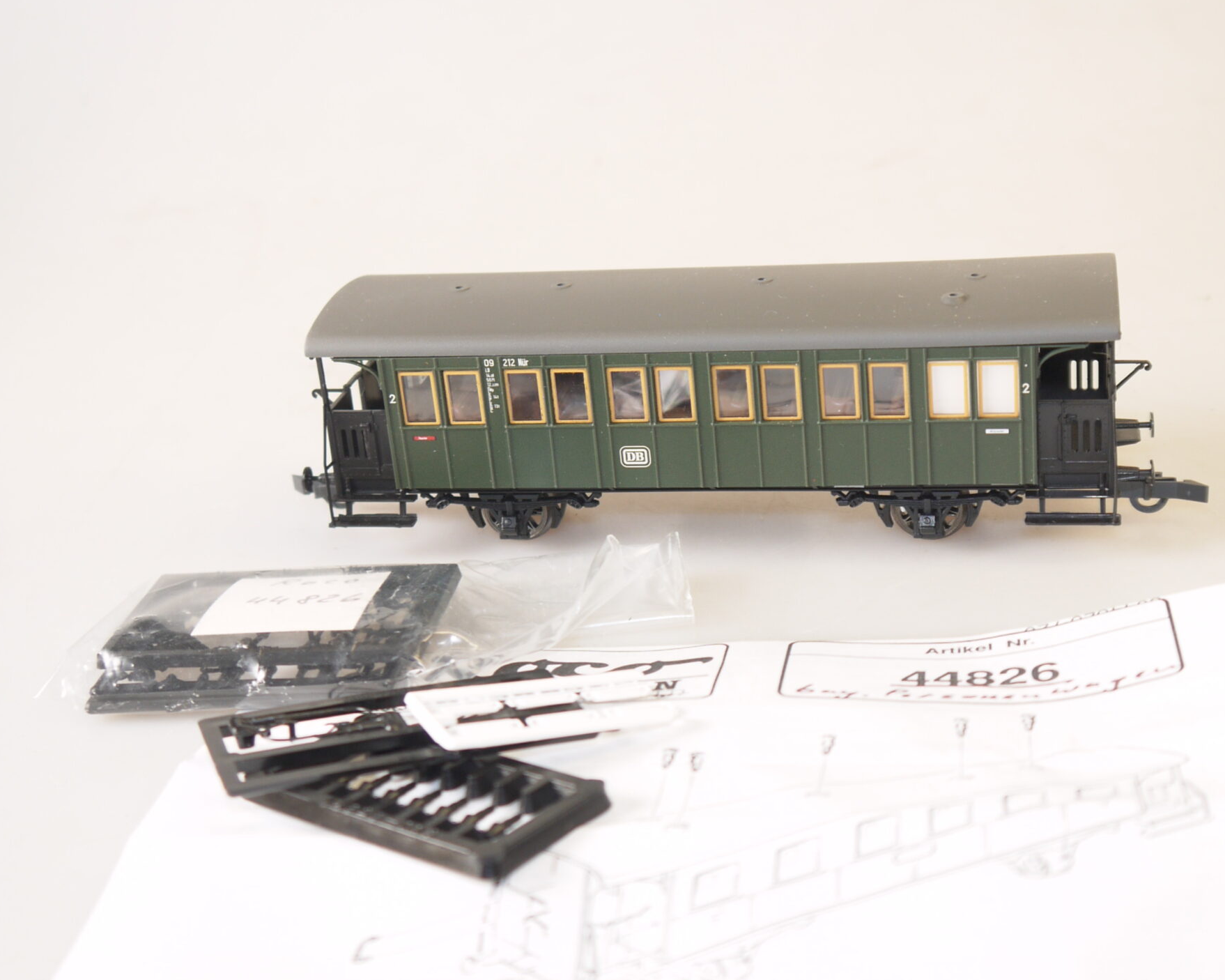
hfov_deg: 32.4
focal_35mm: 58
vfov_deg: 26.2
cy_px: 454
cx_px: 706
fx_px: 2103
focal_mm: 18
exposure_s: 1/40
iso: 100
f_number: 4.1
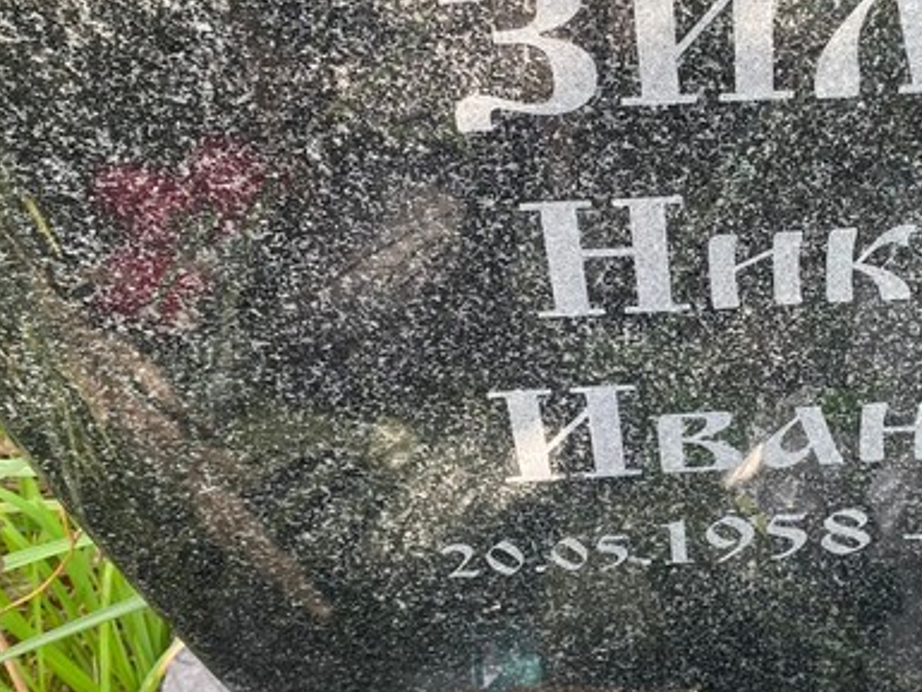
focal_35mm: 54
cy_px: 292
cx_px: 797
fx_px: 1439
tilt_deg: -47.3
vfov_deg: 27.0
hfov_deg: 33.9
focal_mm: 4.25
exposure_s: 1/121
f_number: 1.8
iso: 40
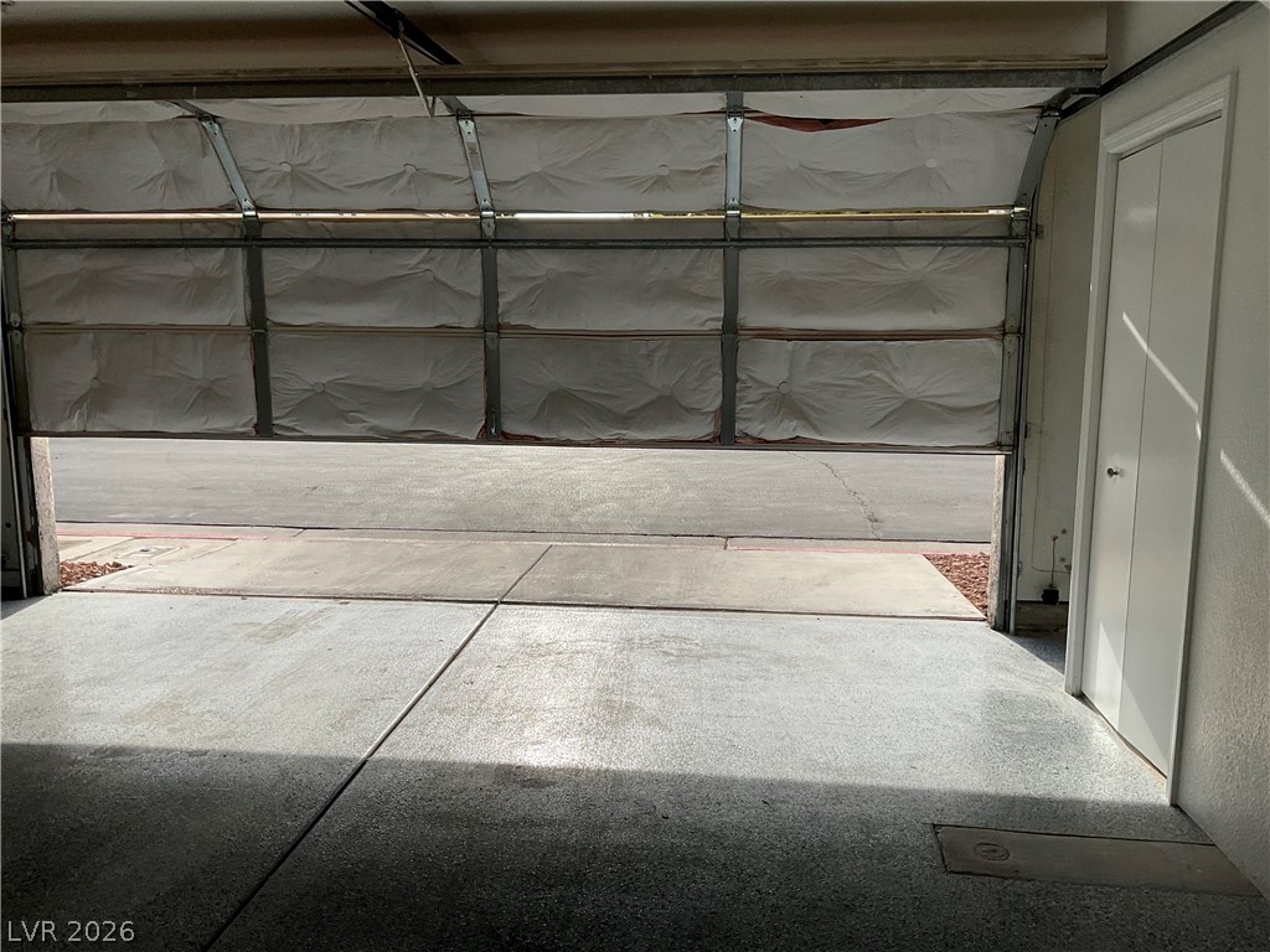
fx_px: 1064
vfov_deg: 48.2
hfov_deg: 61.7
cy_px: 476
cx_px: 635
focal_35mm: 29
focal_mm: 3
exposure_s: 1/1490
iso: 16
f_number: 1.8
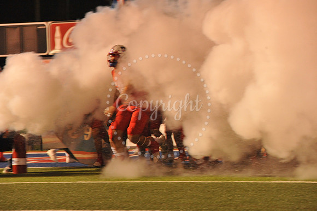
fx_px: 1364
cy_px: 106
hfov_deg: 13.3
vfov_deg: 8.8
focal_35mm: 155
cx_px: 158
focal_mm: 155
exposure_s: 1/160
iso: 5000
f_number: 7.1
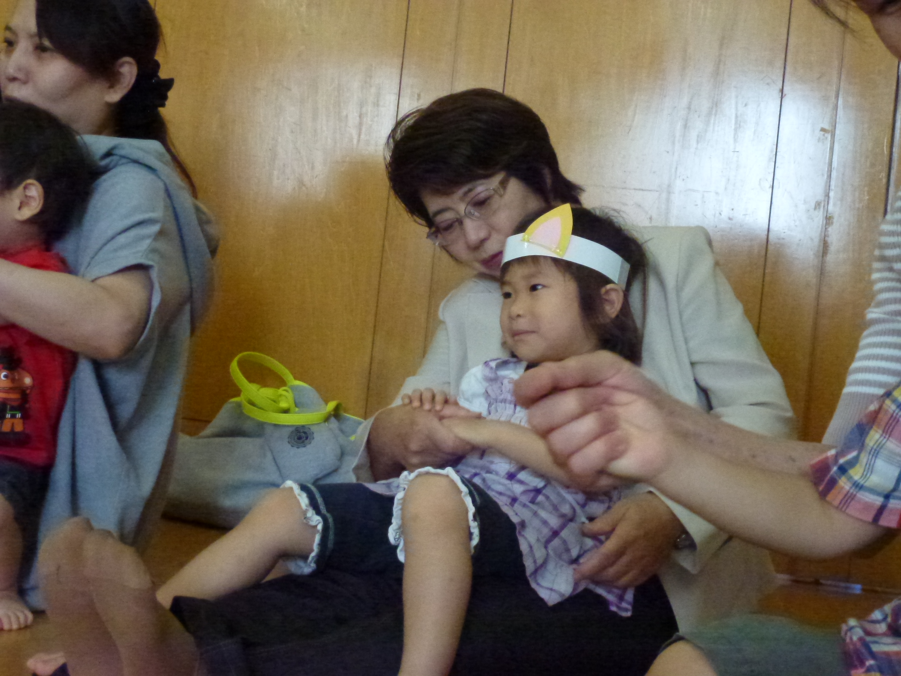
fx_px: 1275
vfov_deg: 29.7
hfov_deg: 38.9
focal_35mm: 49
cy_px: 338
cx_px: 450
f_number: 4.1
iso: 1600
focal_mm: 8.7
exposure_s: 1/250
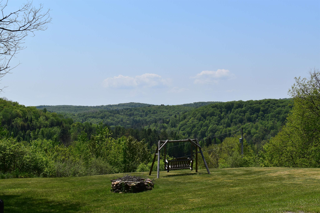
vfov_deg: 28.1
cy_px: 106
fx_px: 427
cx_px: 160
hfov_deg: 41.1
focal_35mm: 48
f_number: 11
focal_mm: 32
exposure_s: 1/500
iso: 250
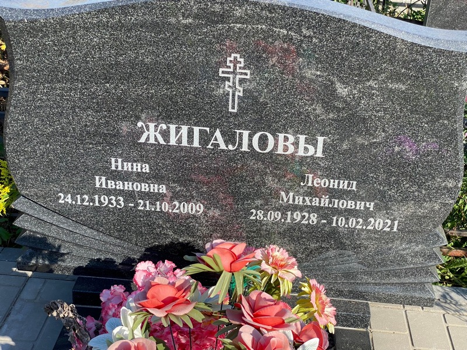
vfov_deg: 28.0
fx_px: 702
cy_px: 175
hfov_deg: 36.8
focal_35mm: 52
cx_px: 234
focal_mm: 6
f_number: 2
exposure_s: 1/727
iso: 20
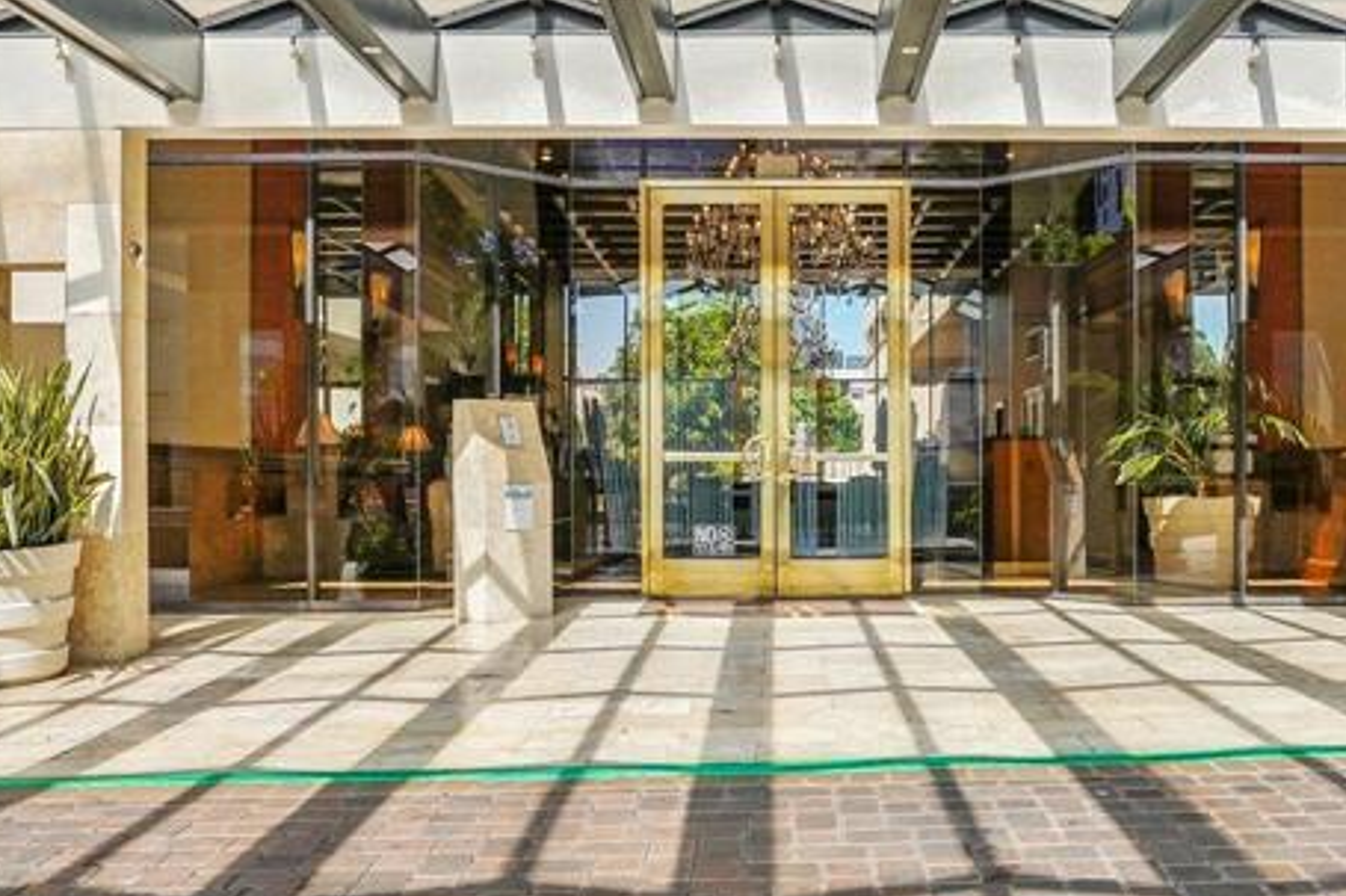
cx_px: 784
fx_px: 1345
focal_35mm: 36
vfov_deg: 36.7
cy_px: 523
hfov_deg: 52.9
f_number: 8
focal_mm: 16
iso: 800
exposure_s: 1/1000
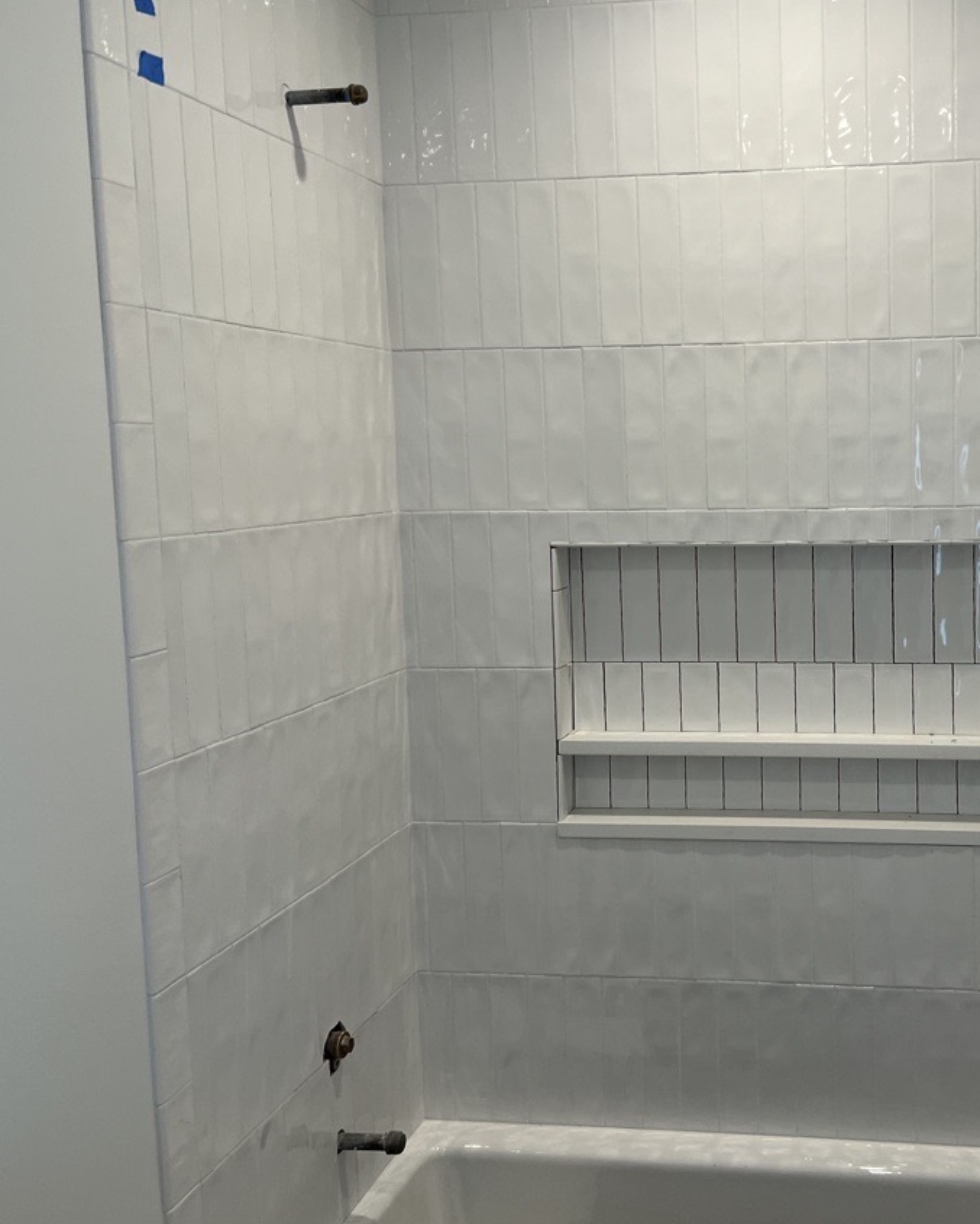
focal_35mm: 36
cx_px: 773
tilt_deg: -7.2
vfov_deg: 50.3
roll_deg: +1.3
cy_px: 579
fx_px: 1305
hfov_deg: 39.7
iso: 80
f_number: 1.5
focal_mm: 5.7
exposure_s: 1/120
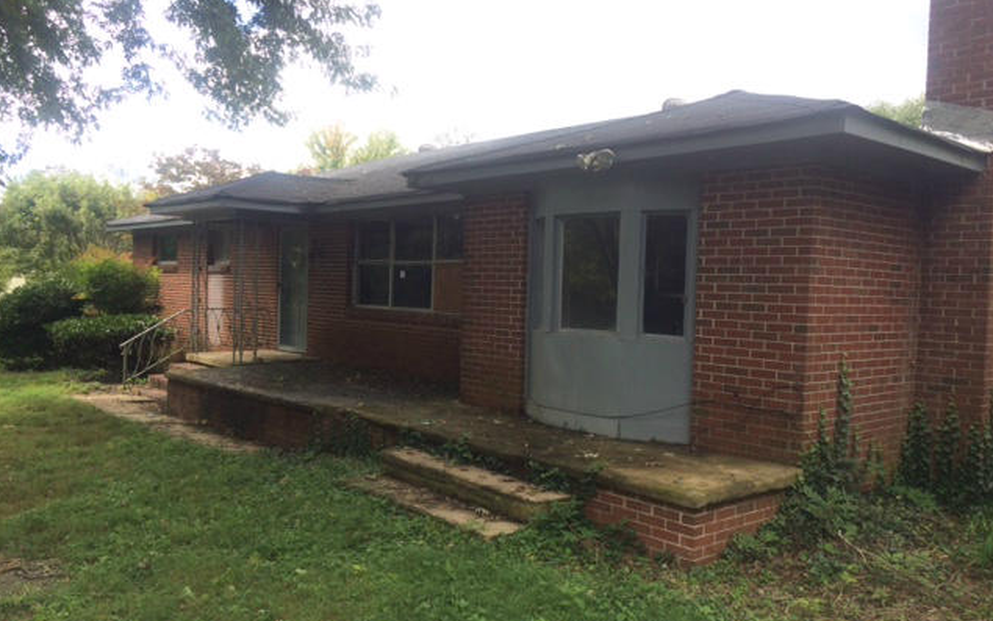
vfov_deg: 40.6
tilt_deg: -1.5
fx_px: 839
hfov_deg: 61.2
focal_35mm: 31
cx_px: 496
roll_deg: -0.4
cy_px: 319
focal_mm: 4.15
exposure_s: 1/423
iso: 32
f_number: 2.2
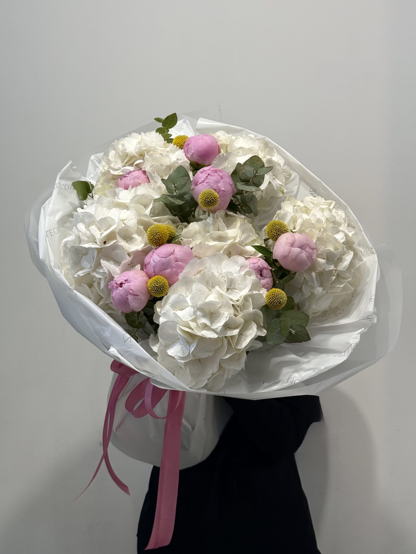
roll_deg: +1.2
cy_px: 277
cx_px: 208
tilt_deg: -2.1
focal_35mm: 48
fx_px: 769
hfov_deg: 30.3
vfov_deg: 39.7
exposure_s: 1/100
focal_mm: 6.76
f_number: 1.78
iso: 50
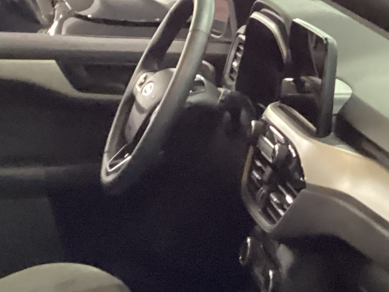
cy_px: 337
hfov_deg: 17.2
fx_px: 1281
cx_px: 124
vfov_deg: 12.7
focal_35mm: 114
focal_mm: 3.3
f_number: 2.4
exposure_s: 1/24
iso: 640
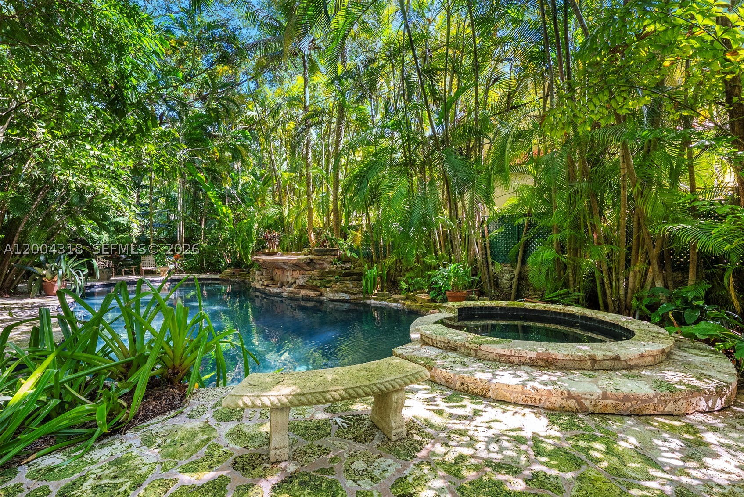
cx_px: 372
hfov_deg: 96.7
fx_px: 331
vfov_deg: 73.8
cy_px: 248
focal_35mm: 16
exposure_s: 1/13
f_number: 8
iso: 400
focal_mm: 16
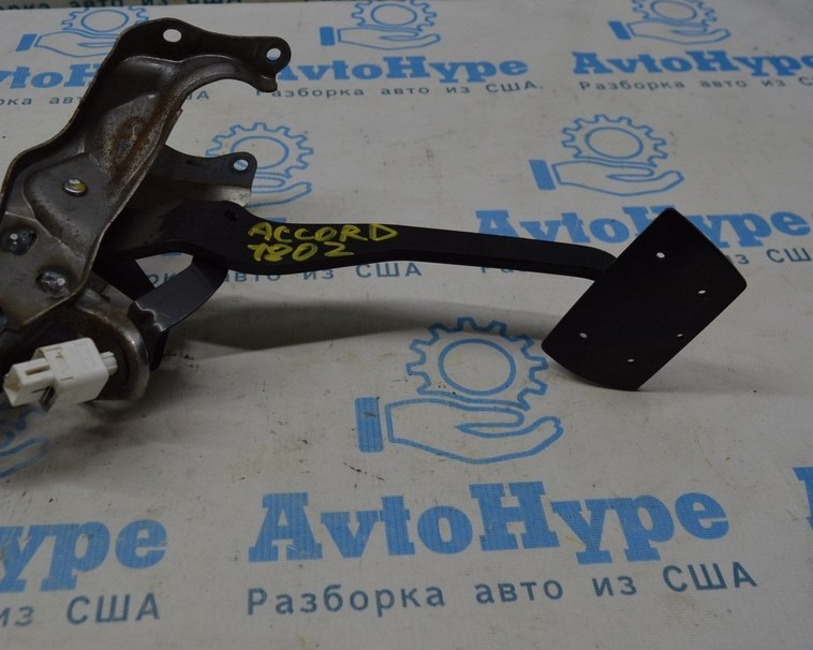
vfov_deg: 39.1
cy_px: 290
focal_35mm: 38
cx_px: 309
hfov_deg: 47.5
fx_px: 914
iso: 400
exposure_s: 1/125
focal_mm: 20
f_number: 5.6
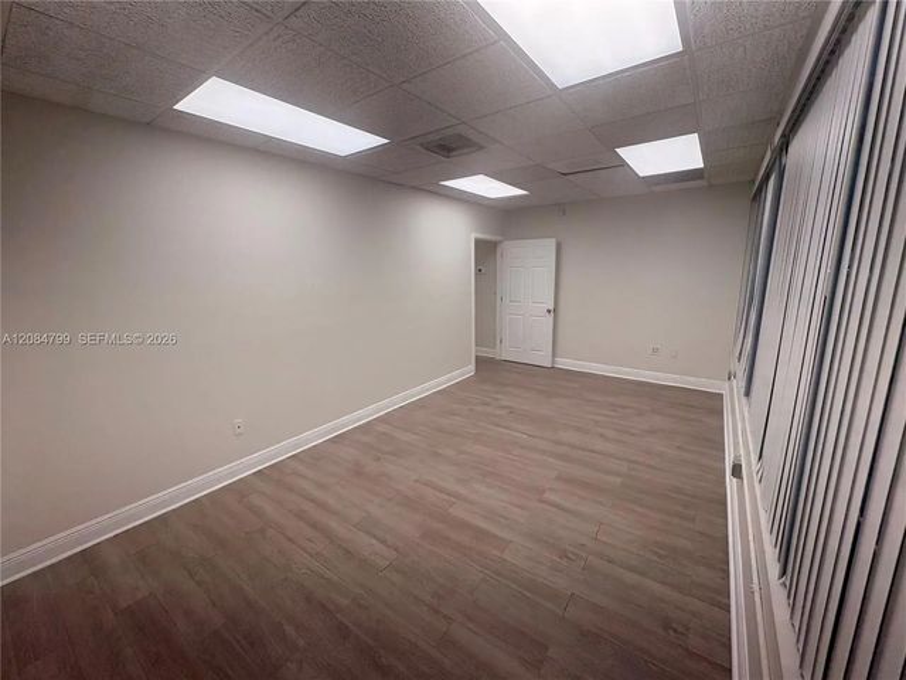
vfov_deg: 85.7
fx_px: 366
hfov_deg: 102.1
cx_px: 453
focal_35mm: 14
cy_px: 340
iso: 40
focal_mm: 2.22
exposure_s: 1/120
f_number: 2.2
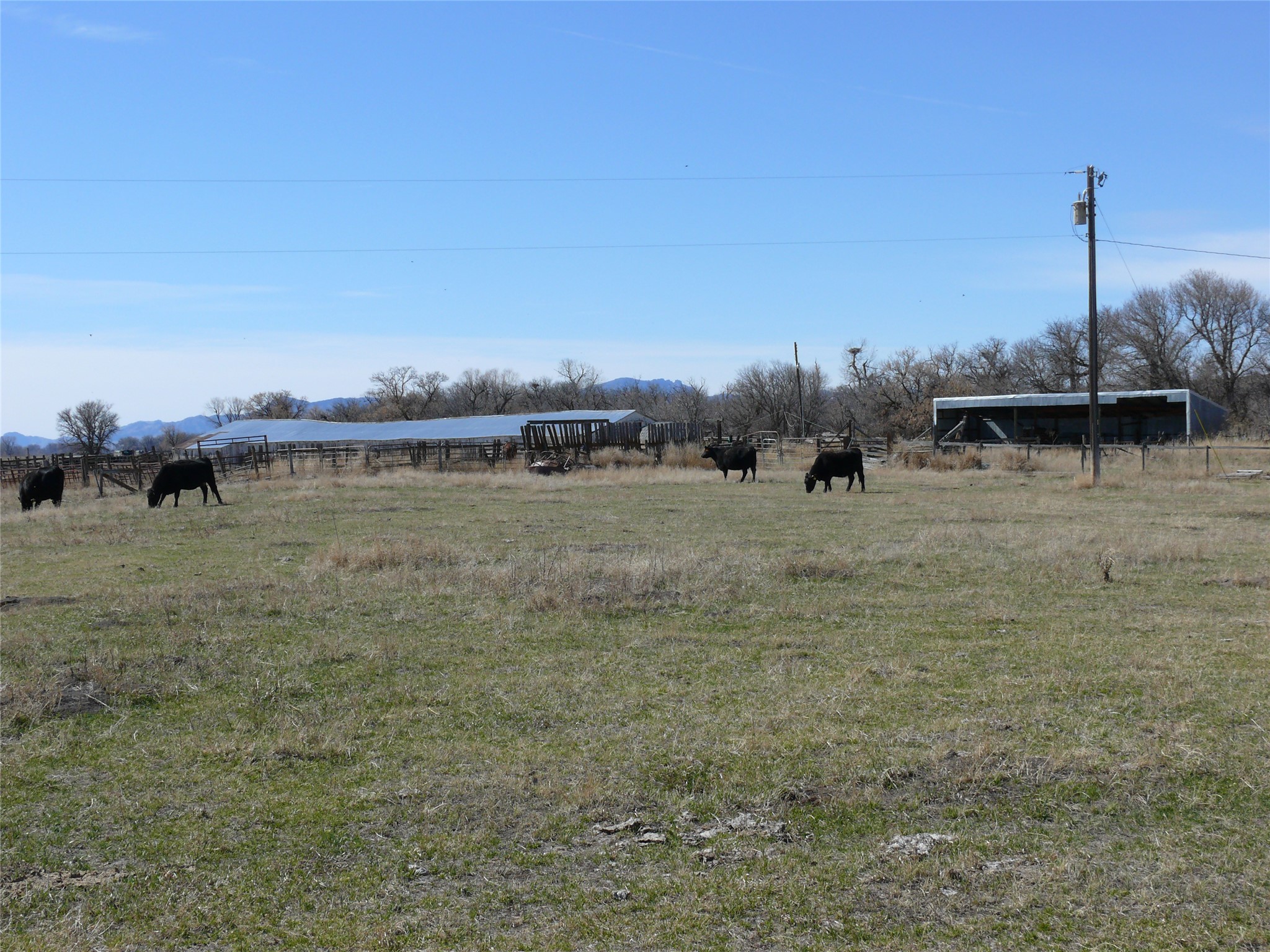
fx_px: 1944
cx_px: 635
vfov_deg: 27.5
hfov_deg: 36.2
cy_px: 476
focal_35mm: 53
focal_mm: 11.2
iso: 100
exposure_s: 1/500
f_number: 7.1
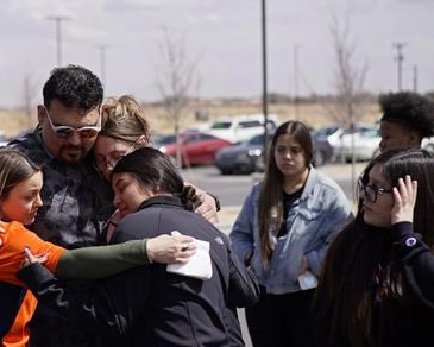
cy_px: 166
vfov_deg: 16.7
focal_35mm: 92
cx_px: 74
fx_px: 1182
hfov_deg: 20.5
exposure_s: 1/4000
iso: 100
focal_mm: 55
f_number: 2.5
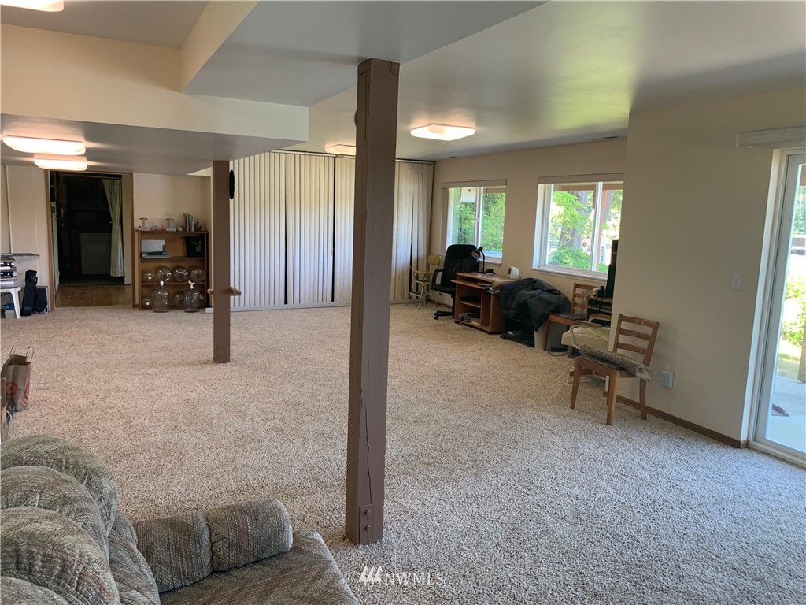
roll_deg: -0.7
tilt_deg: -7.8
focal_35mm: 26
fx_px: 605
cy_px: 302
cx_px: 403
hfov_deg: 67.3
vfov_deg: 53.1
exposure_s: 1/60
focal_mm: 4.25
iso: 64
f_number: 1.8
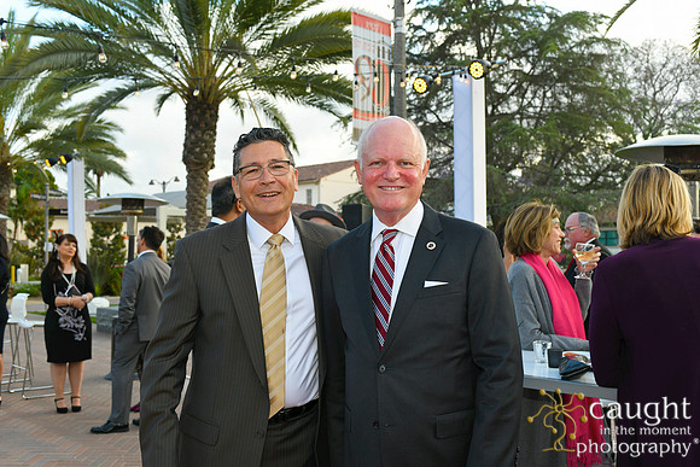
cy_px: 234
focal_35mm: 35
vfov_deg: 37.9
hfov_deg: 54.4
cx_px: 350
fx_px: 681
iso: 500
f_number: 5.6
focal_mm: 35
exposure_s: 1/250
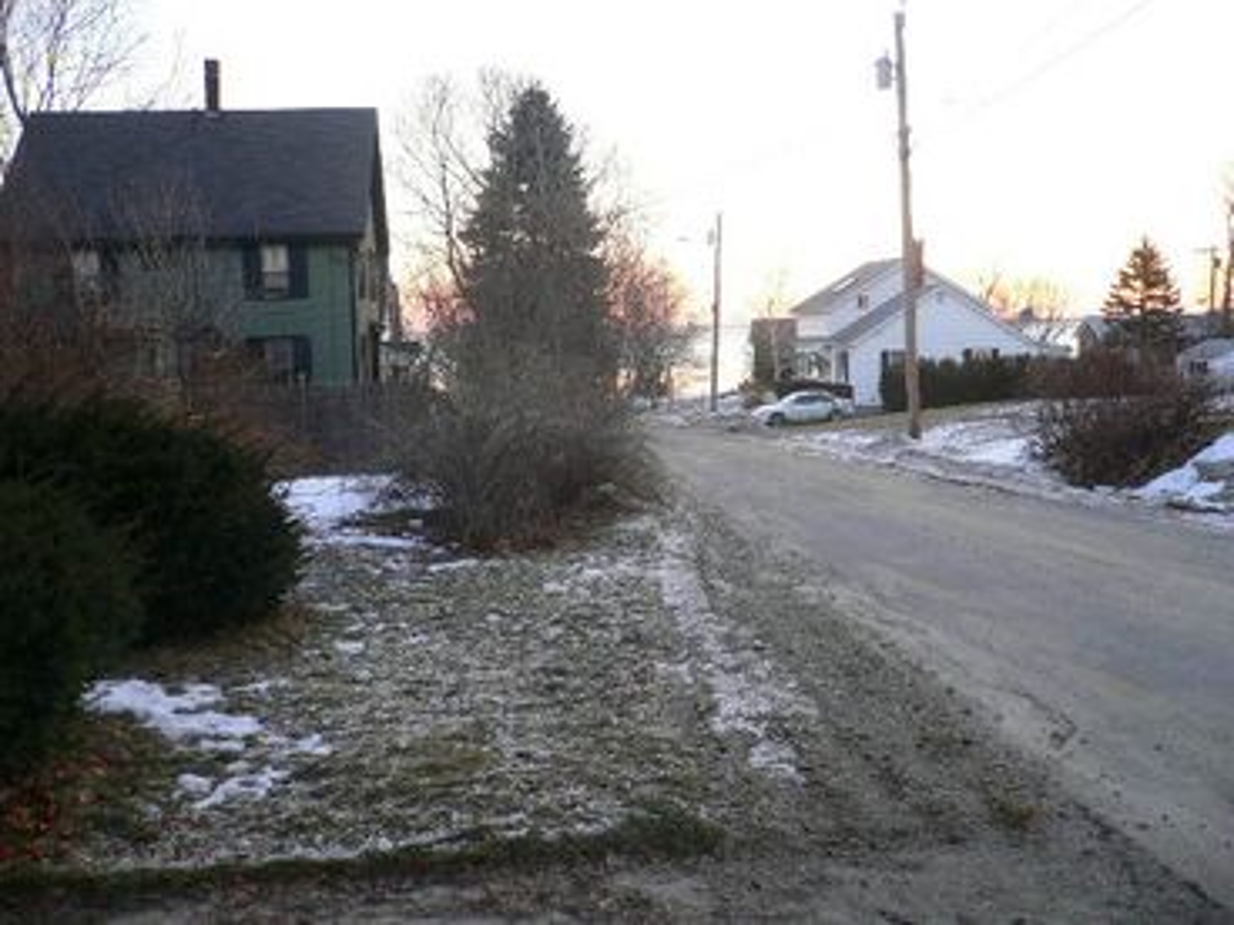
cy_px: 462
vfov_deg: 40.7
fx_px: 1248
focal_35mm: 35
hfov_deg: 52.6
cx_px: 617
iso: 100
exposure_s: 1/30
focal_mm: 5.8
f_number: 2.8
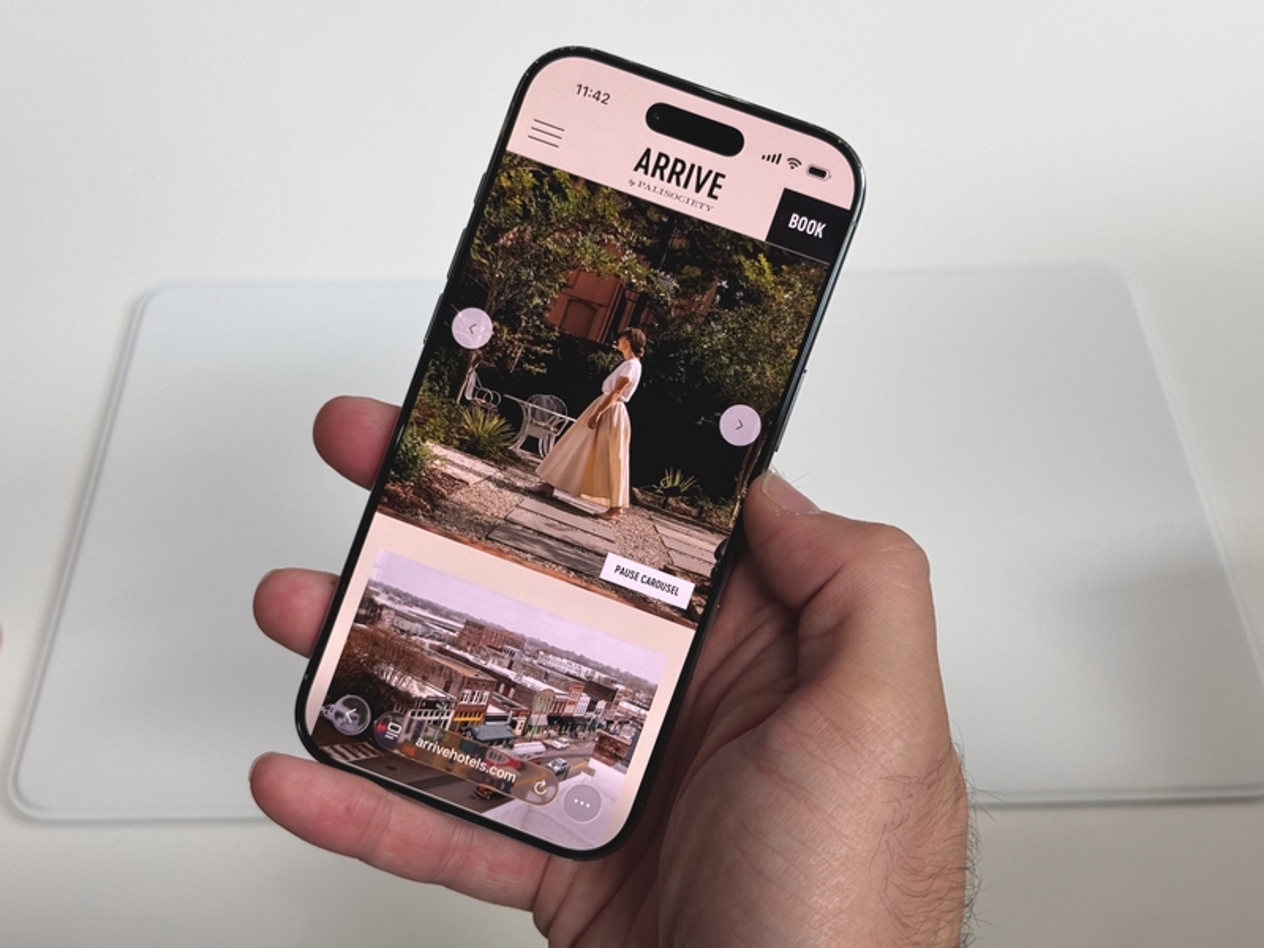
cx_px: 632
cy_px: 474
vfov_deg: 30.3
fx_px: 1753
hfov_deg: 39.7
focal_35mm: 48
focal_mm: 6.76
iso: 64
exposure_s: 1/477
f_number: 1.78
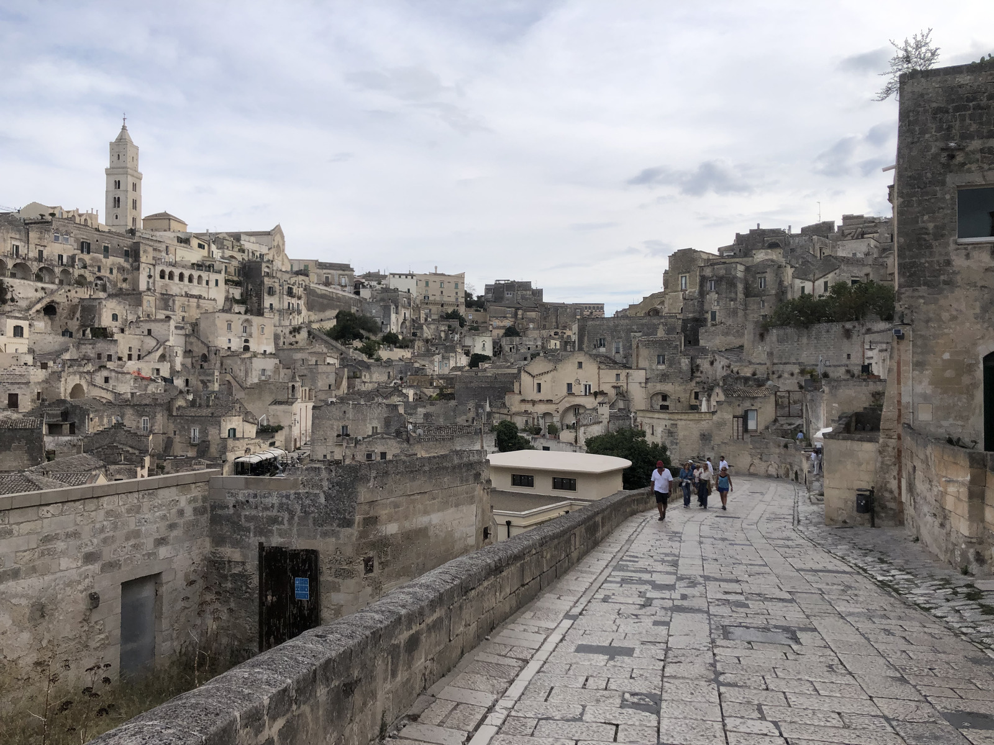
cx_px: 497
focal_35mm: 28
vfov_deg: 49.7
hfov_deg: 63.4
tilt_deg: +0.8
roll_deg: +0.7
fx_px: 804
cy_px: 372
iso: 20
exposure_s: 1/1675
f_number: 1.8
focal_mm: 4
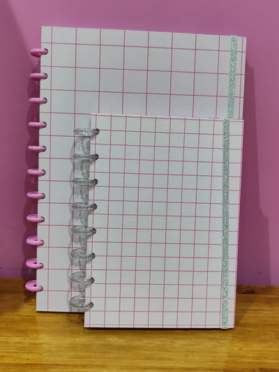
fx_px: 322
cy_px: 186
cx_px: 140
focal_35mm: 30
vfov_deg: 60.0
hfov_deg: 46.8
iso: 800
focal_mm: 6.19
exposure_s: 1/100
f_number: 1.65
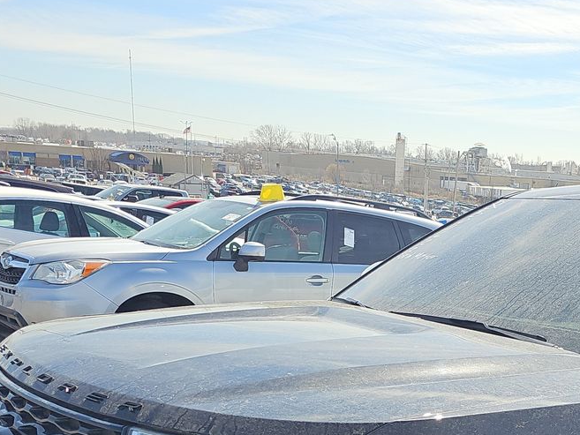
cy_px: 491
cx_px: 488
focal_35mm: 56
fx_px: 938
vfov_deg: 24.2
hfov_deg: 33.1
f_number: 1.7
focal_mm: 6.3
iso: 50
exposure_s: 1/499
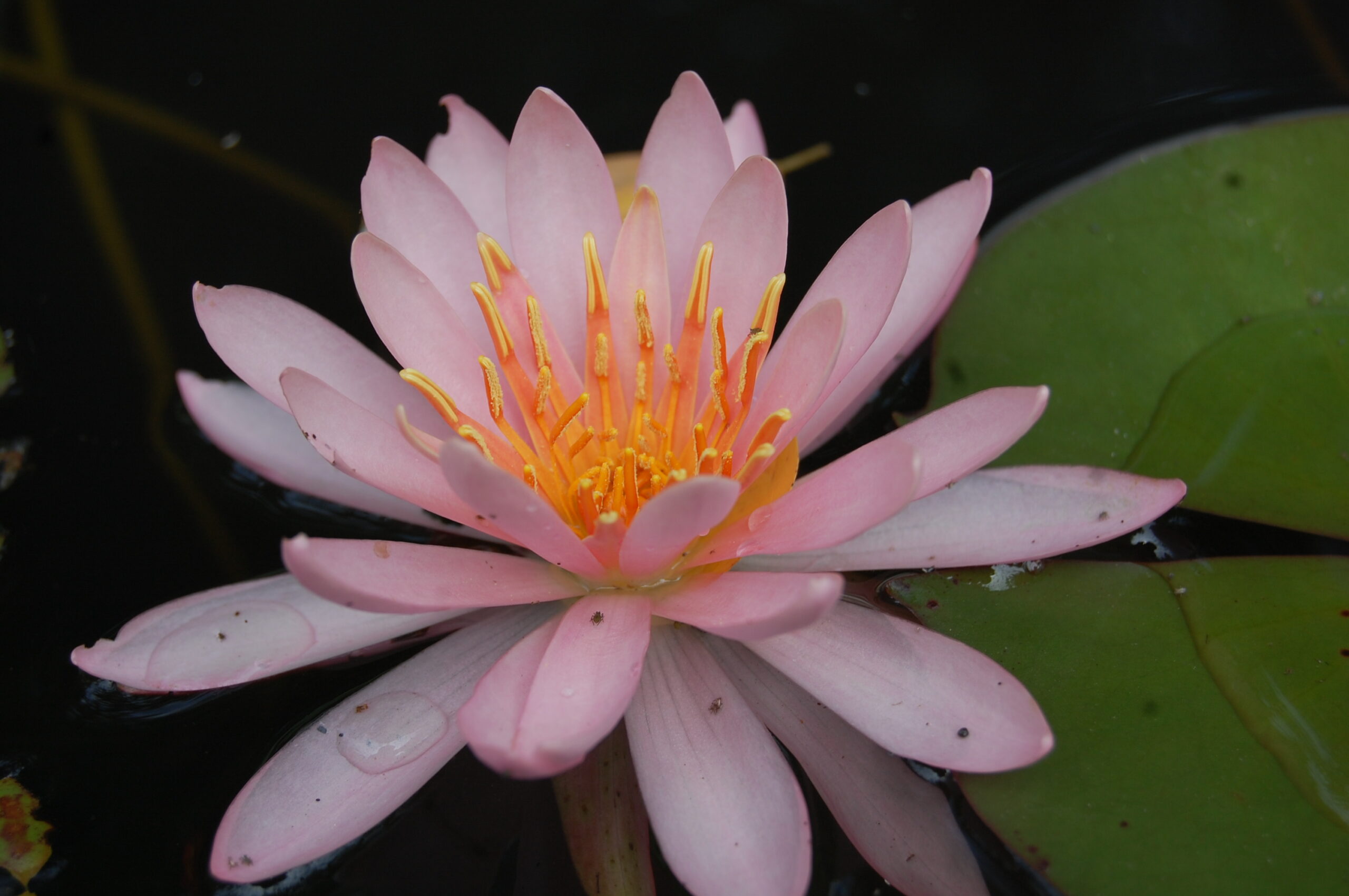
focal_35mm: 82
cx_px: 674
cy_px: 448
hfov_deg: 24.6
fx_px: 3089
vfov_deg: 16.5
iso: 200
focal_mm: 55
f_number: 8
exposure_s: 1/250
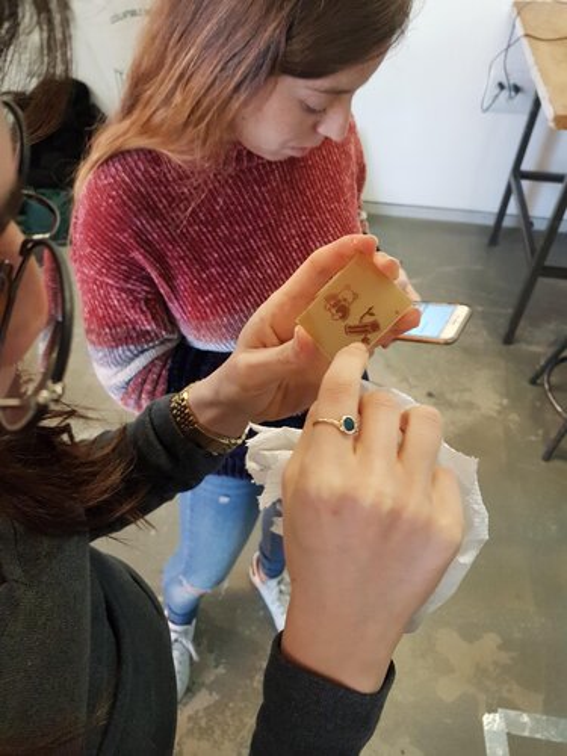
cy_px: 378
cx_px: 284
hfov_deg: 53.1
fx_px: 568
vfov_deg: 67.3
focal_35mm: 26
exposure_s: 1/50
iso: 400
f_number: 1.7
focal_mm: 4.2
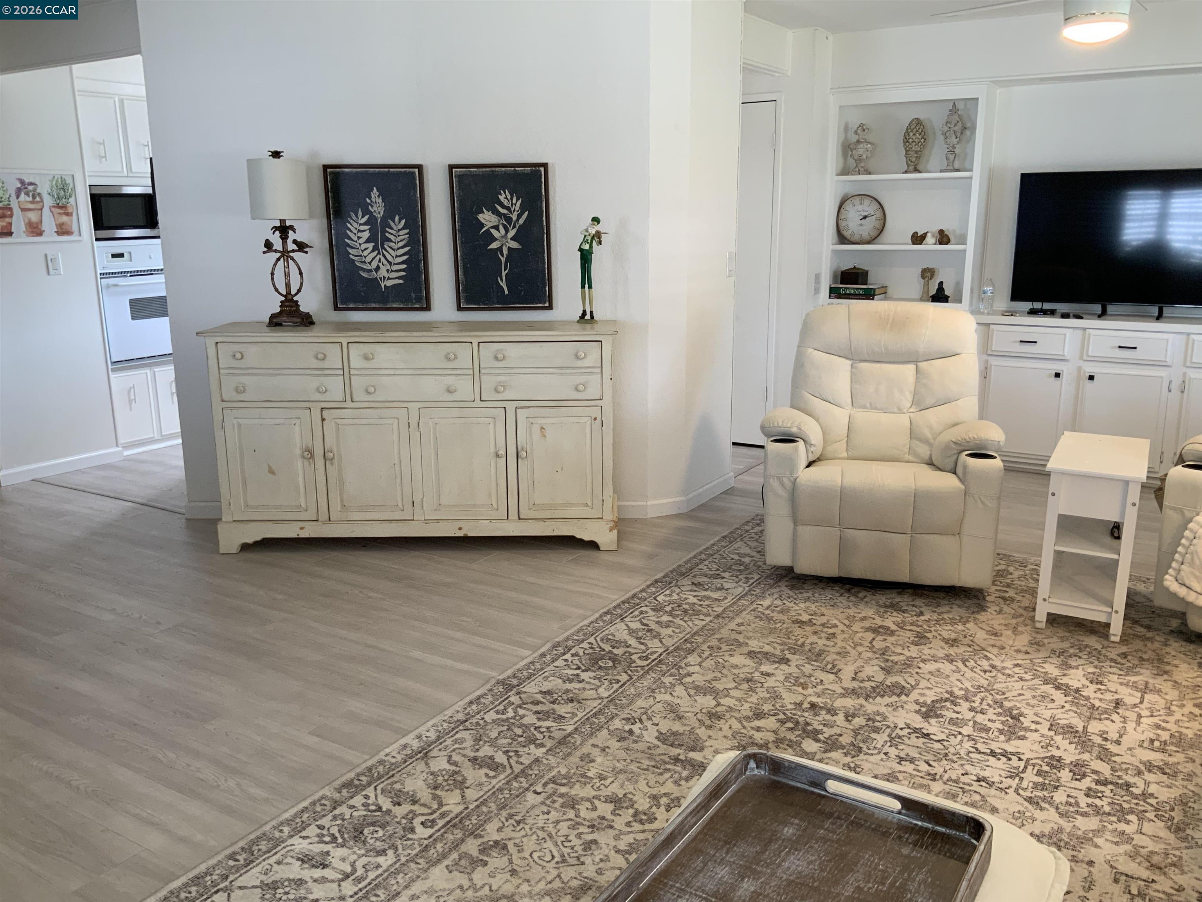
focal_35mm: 29
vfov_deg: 48.2
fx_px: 1007
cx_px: 601
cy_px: 451
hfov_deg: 61.7
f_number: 1.8
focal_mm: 3
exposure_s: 1/60
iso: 80
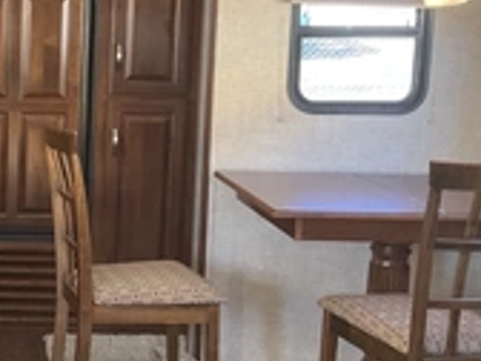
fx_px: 959
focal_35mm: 69
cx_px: -31
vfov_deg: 21.2
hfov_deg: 26.2
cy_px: 123
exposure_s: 1/60
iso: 100
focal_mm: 3
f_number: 1.8
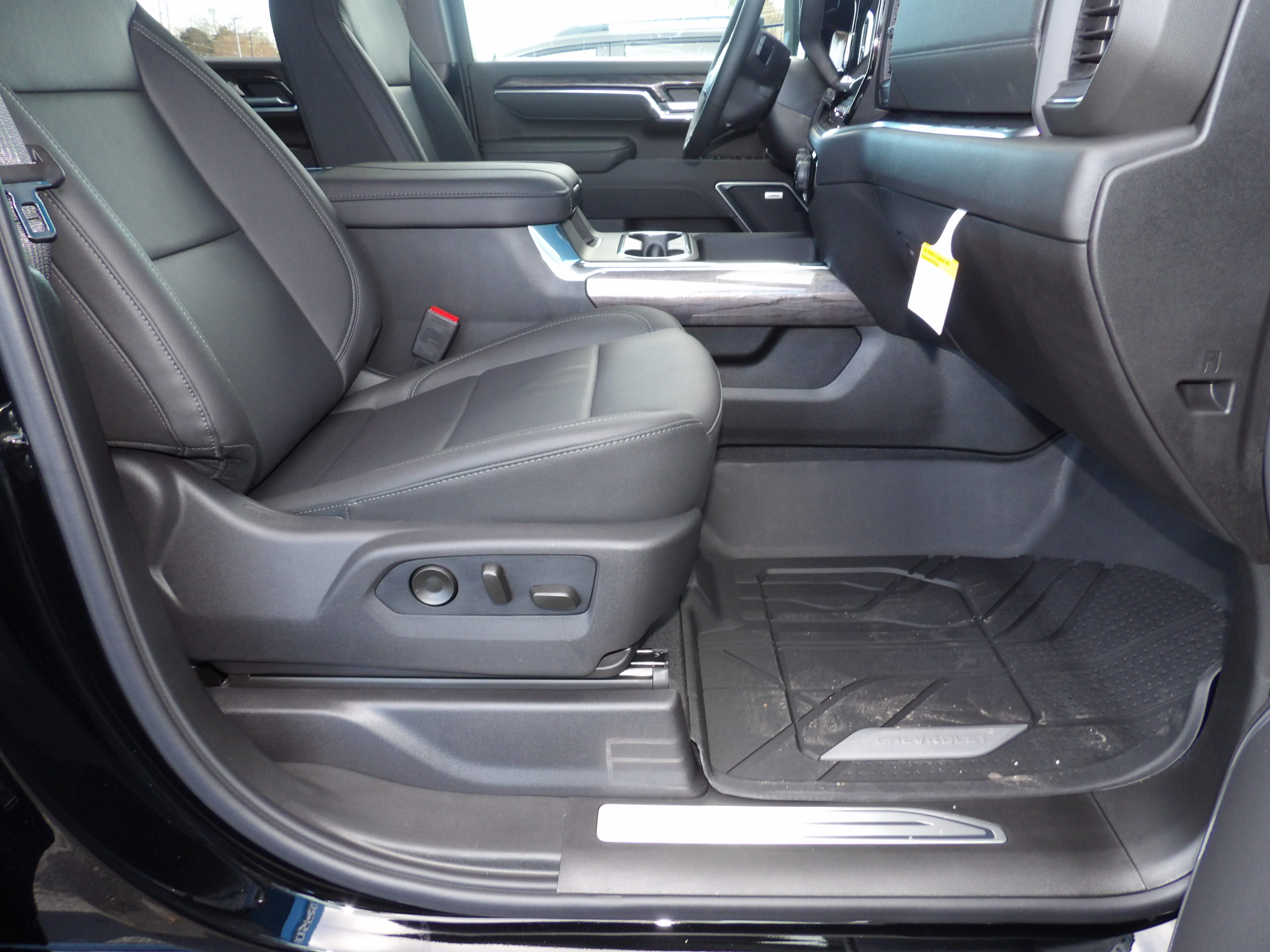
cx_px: 635
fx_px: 881
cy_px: 476
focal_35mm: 24
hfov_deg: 71.6
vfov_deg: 56.8
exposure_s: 1/33
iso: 200
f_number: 3.2
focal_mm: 4.3
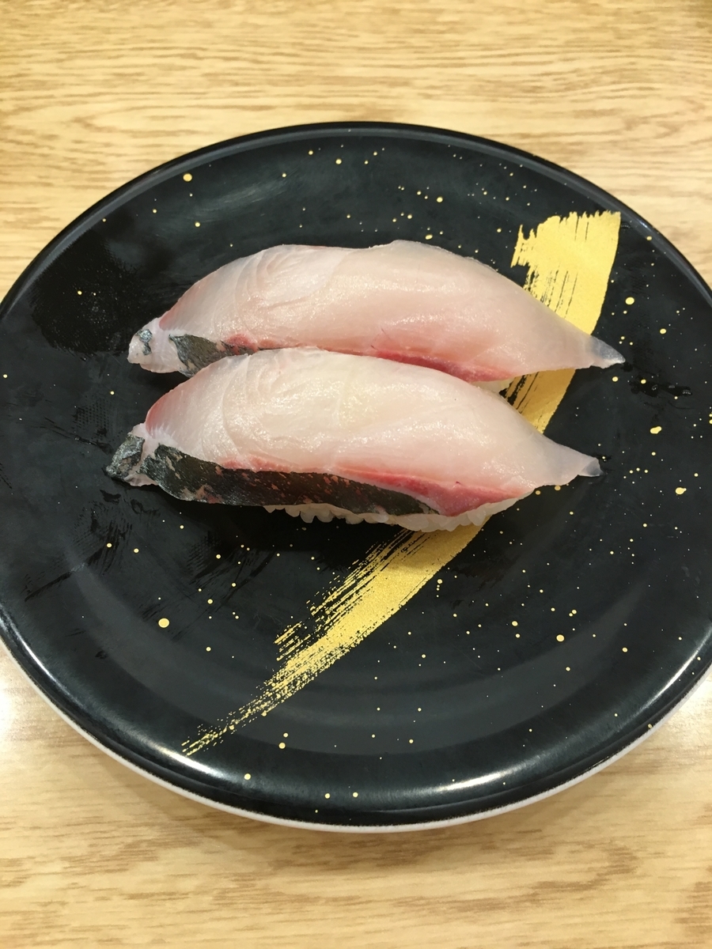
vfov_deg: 61.7
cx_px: 356
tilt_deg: -62.0
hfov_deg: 48.2
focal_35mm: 29
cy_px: 474
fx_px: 795
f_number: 2.2
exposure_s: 1/30
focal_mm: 4.15
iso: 100
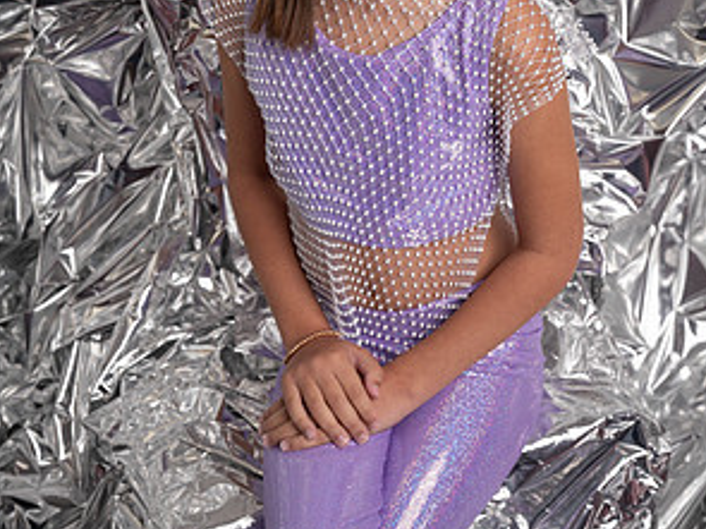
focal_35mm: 66
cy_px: 141
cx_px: 354
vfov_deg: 22.1
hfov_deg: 29.4
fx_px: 1346
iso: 160
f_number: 5.6
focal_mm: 45
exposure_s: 1/200
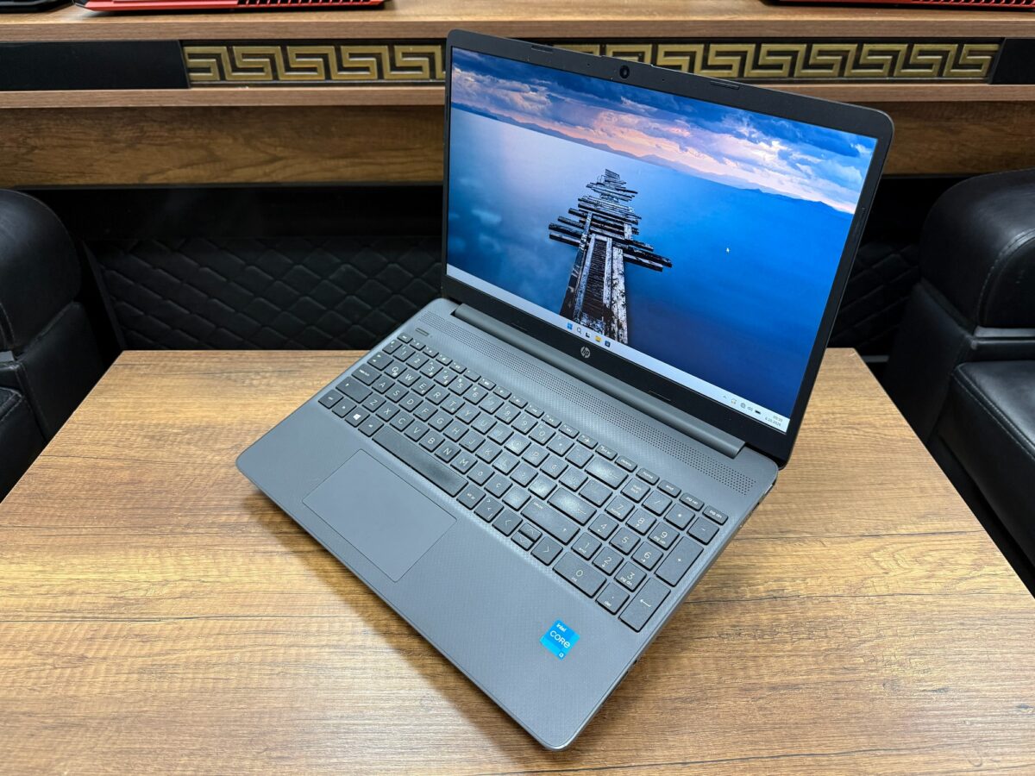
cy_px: 388
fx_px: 718
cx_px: 518
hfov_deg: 71.6
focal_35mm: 24
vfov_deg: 56.8
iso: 250
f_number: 1.78
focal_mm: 6.76
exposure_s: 1/50
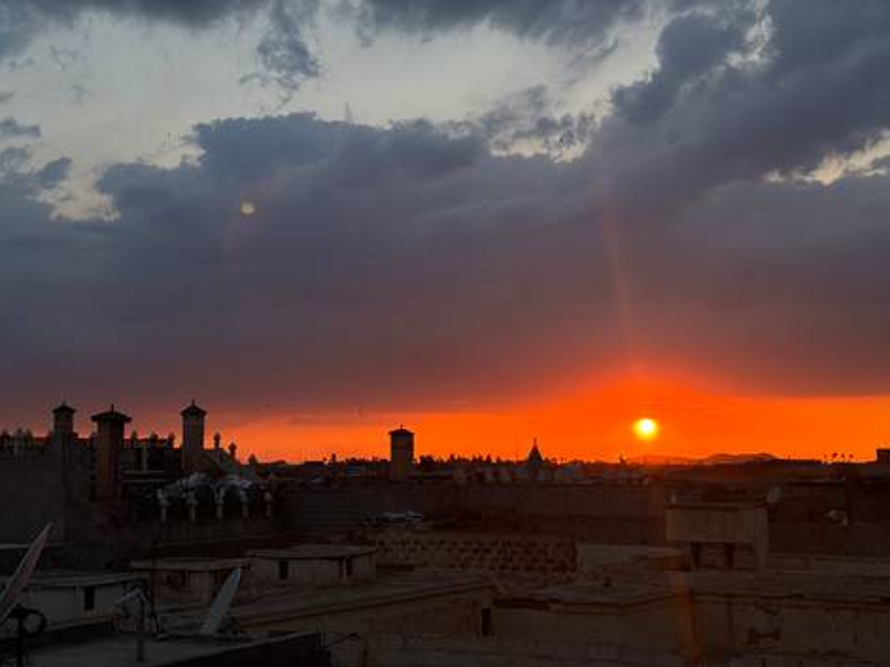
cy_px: 336
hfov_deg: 36.2
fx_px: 1362
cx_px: 452
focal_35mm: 53
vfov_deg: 27.5
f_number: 1.6
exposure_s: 1/903
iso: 32
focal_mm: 5.96
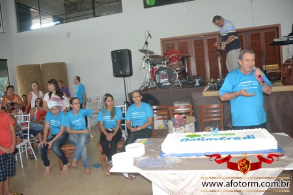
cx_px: 146
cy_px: 98
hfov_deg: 61.9
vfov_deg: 43.6
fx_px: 244
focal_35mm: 30
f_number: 3.5
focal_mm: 20
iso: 2800
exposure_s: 1/60
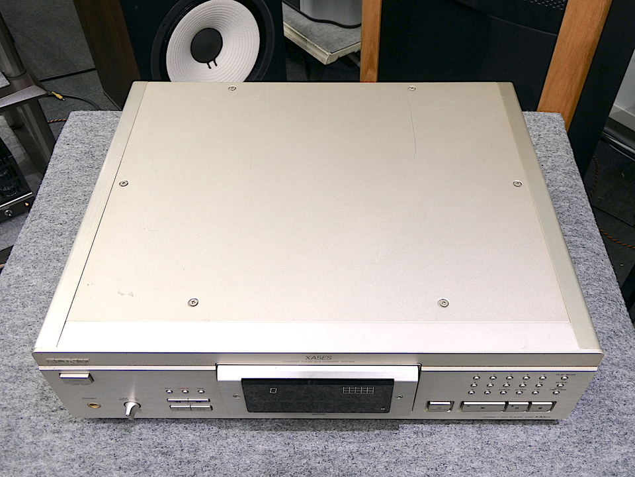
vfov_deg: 42.9
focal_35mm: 33
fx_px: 605
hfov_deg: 55.4
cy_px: 238
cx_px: 318
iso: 100
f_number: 3.6
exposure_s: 1/13
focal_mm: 5.8
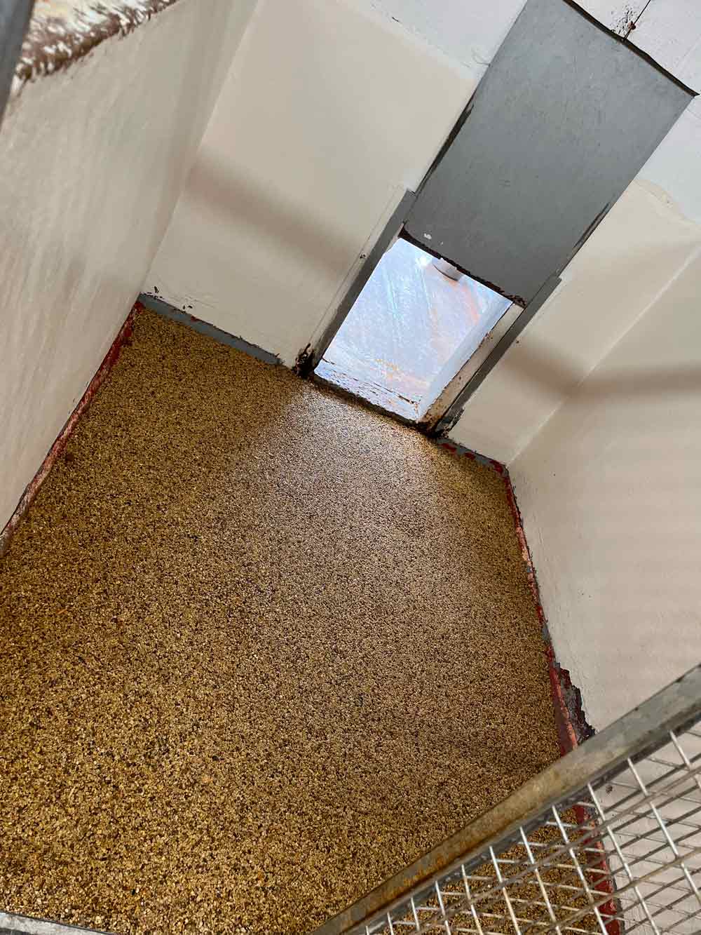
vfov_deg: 67.3
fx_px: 702
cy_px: 468
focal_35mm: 26
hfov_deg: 53.1
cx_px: 350
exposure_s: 1/50
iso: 125
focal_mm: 5.1
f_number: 1.6
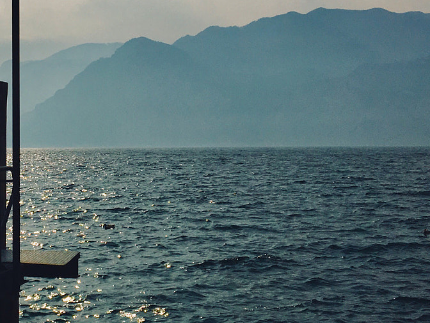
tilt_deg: +4.5
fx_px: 858
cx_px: 41
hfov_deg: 27.1
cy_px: 94
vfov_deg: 21.2
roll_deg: -0.4
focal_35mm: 69
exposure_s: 1/10989
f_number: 2.2
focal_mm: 4.15
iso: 25
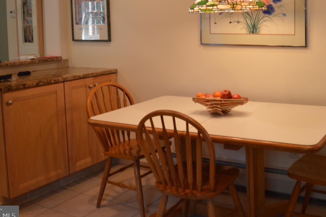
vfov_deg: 30.5
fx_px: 389
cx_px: 223
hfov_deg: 44.7
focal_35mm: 43
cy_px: 51
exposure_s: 1/60
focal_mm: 18
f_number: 4
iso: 400
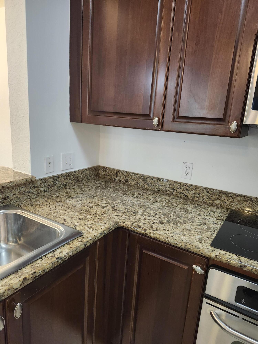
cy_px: 172
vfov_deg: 73.9
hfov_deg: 58.9
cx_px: 129
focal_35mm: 23
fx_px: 229
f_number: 1.8
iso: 1000
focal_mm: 5.54
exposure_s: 1/120
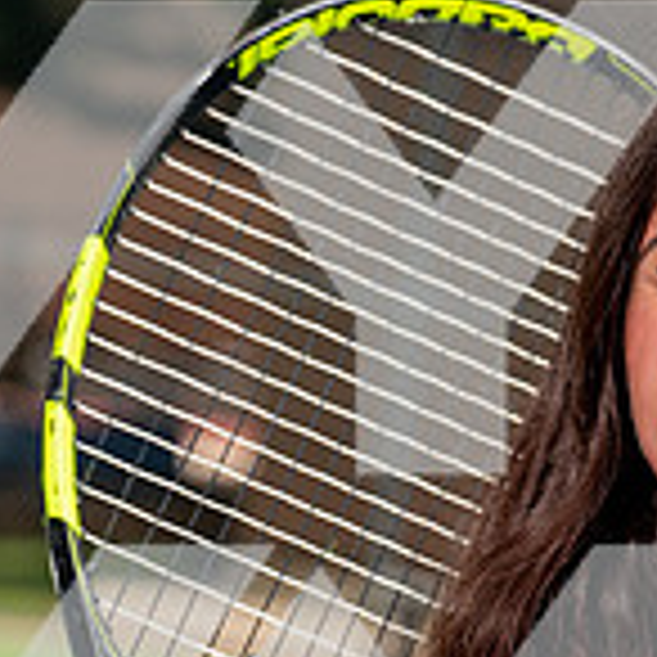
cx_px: 634
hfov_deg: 7.4
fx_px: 5068
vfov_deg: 7.4
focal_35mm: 236
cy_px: 785
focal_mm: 70
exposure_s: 1/1250
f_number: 4
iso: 100
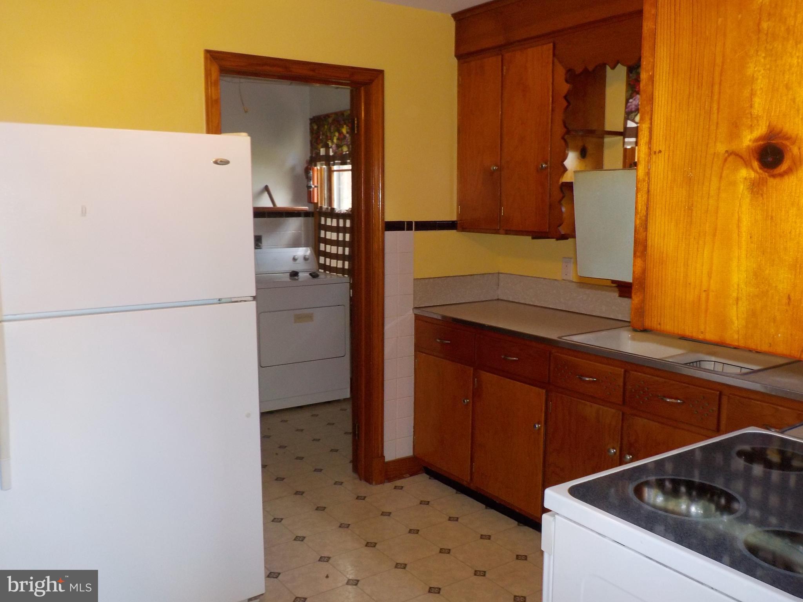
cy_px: 301
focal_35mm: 30
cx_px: 402
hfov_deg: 60.0
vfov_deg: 46.8
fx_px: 696
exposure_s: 1/30
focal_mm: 4.1
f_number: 3.3
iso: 200
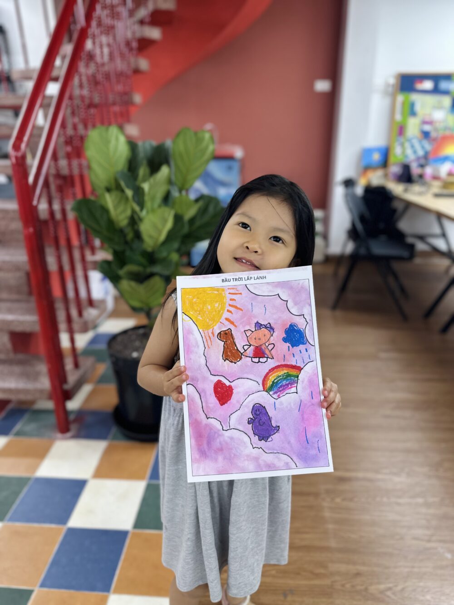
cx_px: 227
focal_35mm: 24
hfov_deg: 56.8
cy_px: 302
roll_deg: -0.8
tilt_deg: -20.6
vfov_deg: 71.6
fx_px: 420
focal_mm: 6.86
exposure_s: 1/100
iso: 100
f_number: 1.78
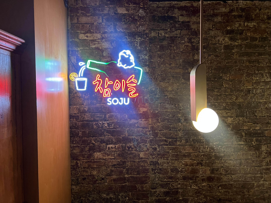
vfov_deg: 53.1
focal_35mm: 26
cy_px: 102
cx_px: 136
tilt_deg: -1.6
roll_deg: +0.5
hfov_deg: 67.3
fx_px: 204
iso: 320
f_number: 1.5
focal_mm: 5.7
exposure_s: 1/60
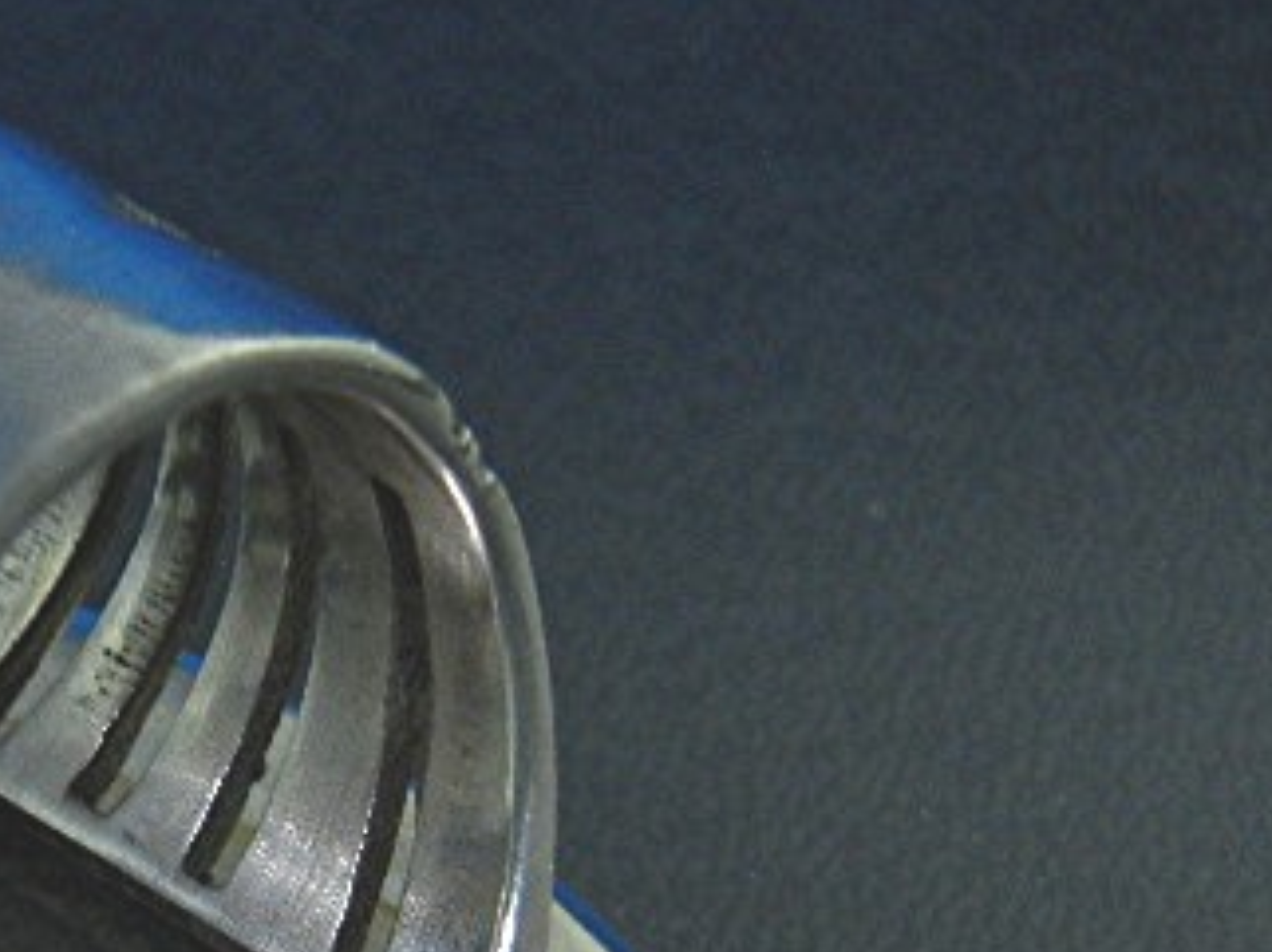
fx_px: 6499
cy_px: 782
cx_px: 24
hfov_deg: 11.1
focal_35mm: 177
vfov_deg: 8.4
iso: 400
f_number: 8.8
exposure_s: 1/30
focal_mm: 16
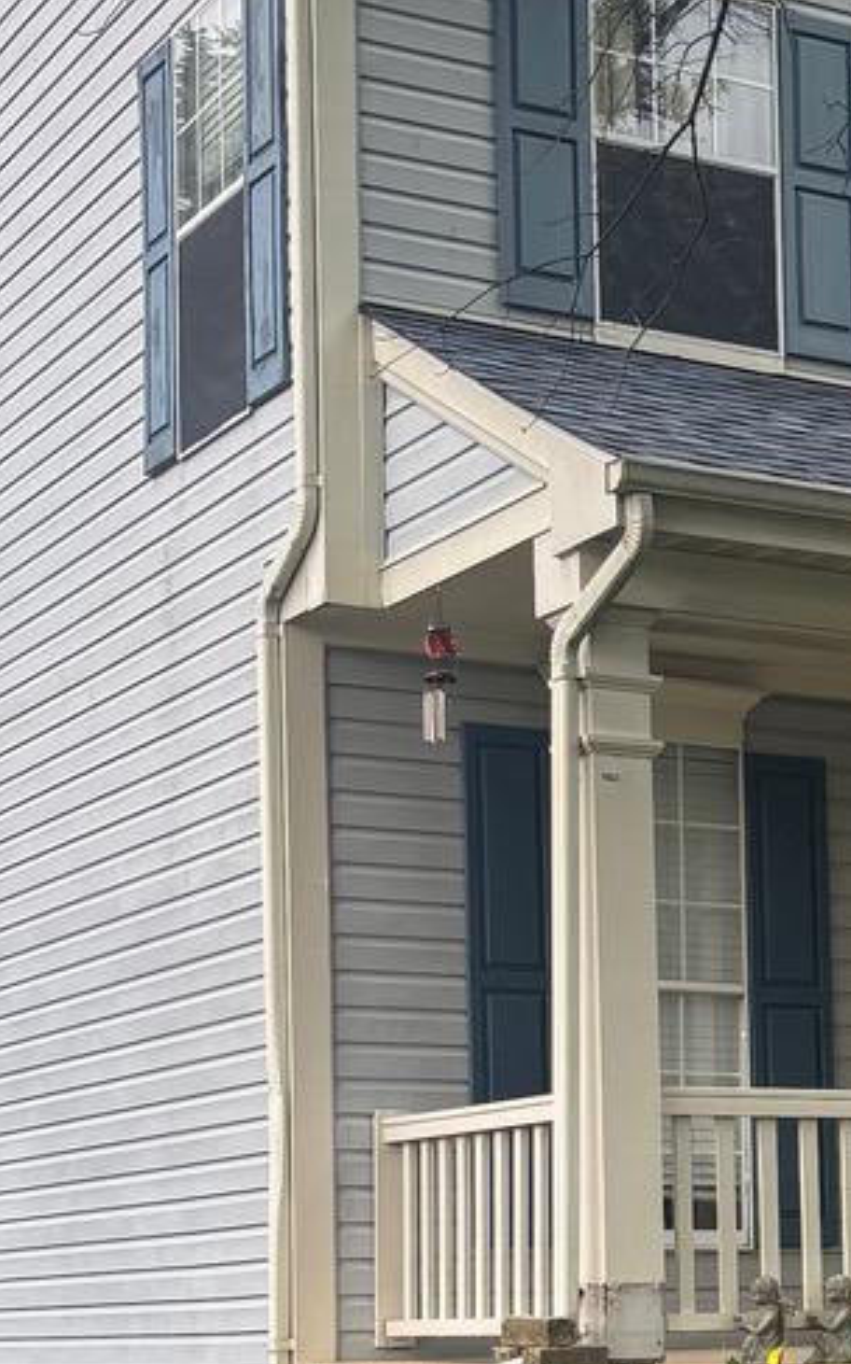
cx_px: 1159
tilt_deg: +2.2
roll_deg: +0.5
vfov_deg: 23.3
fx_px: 3231
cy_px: 1204
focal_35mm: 87
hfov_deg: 14.3
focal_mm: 5.96
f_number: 1.6
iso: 50
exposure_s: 1/433
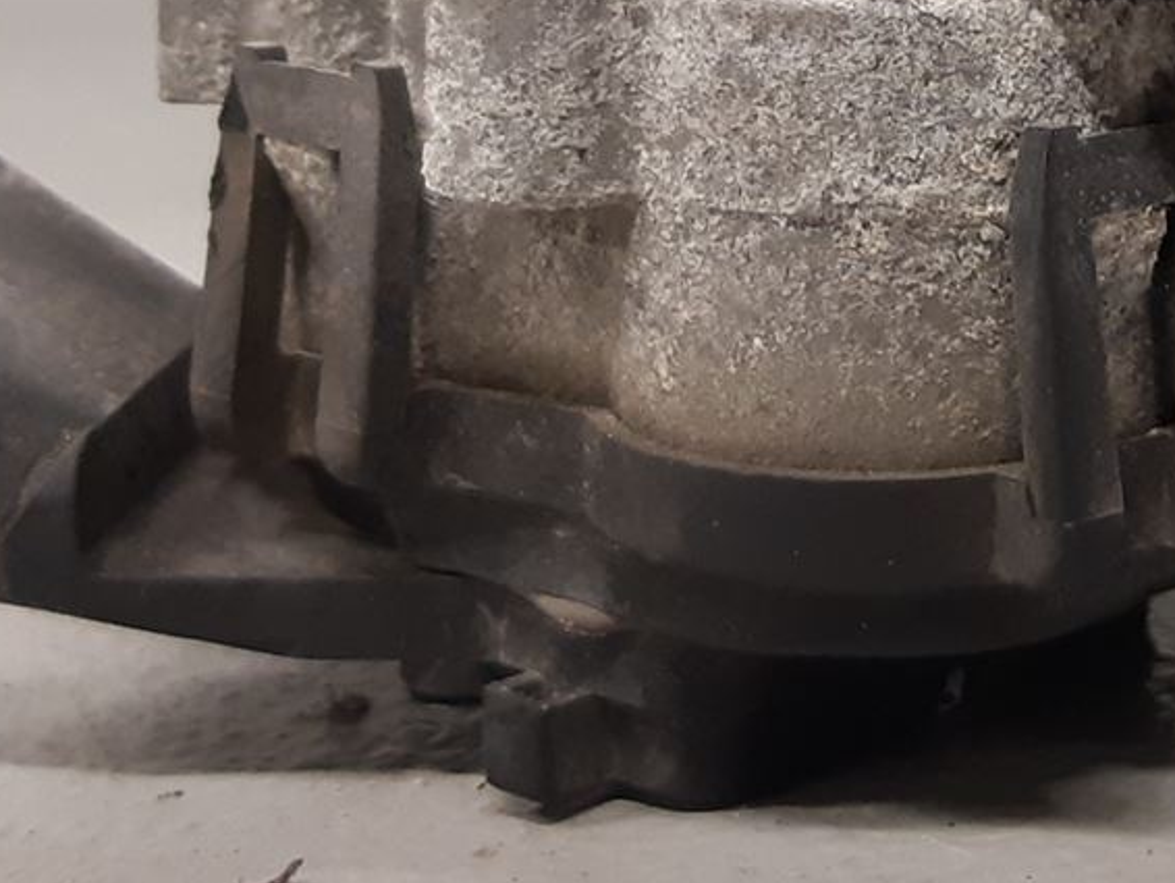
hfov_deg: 19.9
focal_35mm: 94
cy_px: 185
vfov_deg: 15.6
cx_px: 1304
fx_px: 3192
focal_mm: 3.93
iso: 160
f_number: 1.7
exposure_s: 1/50
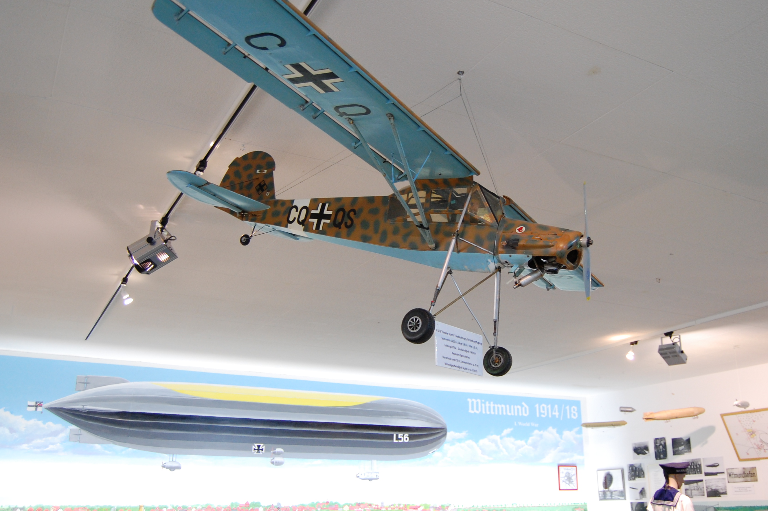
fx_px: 725
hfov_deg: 55.7
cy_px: 247
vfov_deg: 38.8
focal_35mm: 34
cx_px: 420
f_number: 3.8
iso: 800
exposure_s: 1/25
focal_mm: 20
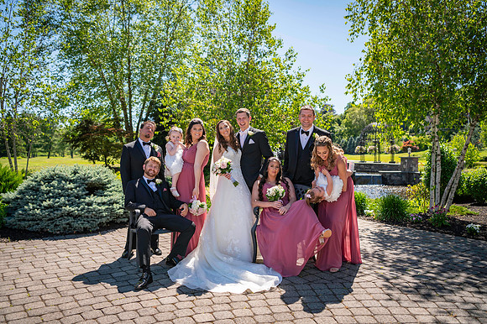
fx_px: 433
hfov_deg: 58.7
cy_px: 162
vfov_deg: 41.1
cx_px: 244
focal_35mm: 32
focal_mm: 32
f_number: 3.2
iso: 100
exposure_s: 1/1600
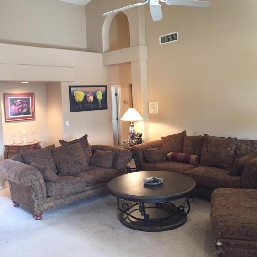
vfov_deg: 47.0
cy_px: 108
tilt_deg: +1.2
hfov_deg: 47.2
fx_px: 294
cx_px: 129
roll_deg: +3.7
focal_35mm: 35
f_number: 2.2
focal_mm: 4.15
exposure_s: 1/30
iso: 200
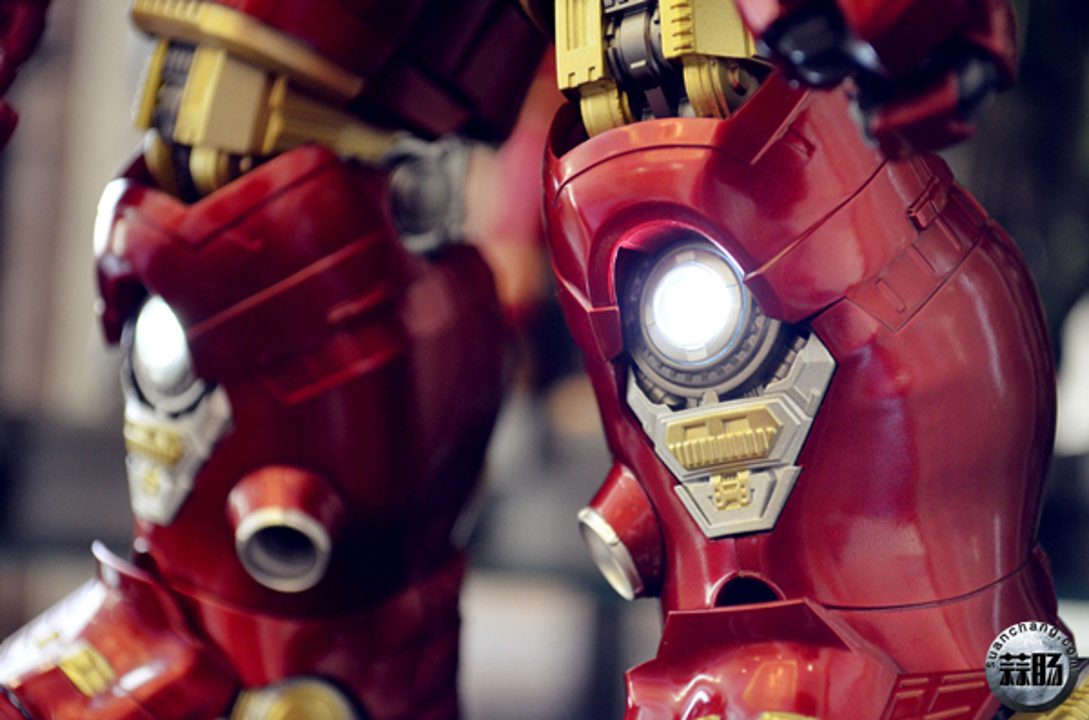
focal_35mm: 82
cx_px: 544
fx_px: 2490
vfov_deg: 16.5
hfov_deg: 24.7
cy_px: 360
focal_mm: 55
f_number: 5.6
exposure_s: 1/15
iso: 1600
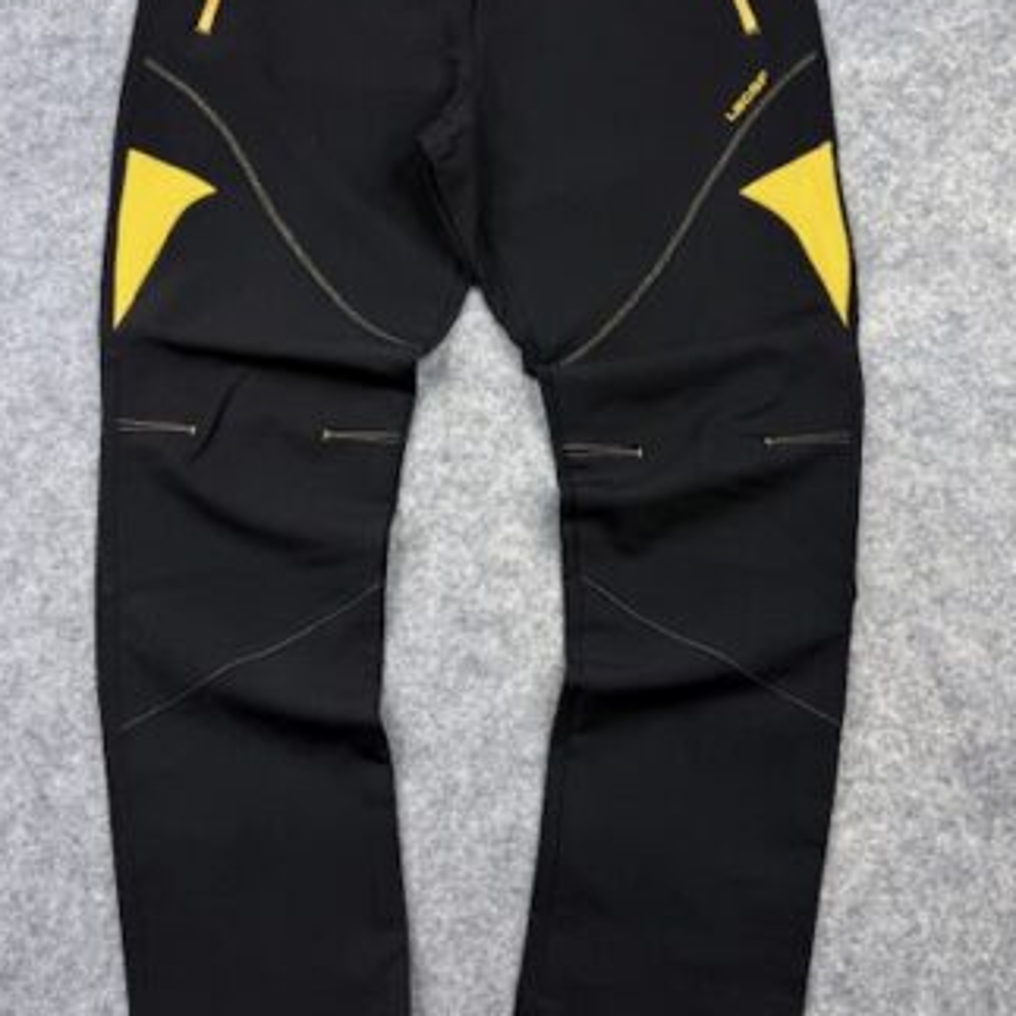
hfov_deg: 47.2
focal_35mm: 35
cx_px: 513
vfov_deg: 46.9
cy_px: 395
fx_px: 1162
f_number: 1.78
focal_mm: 6.76
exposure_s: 1/100
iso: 50
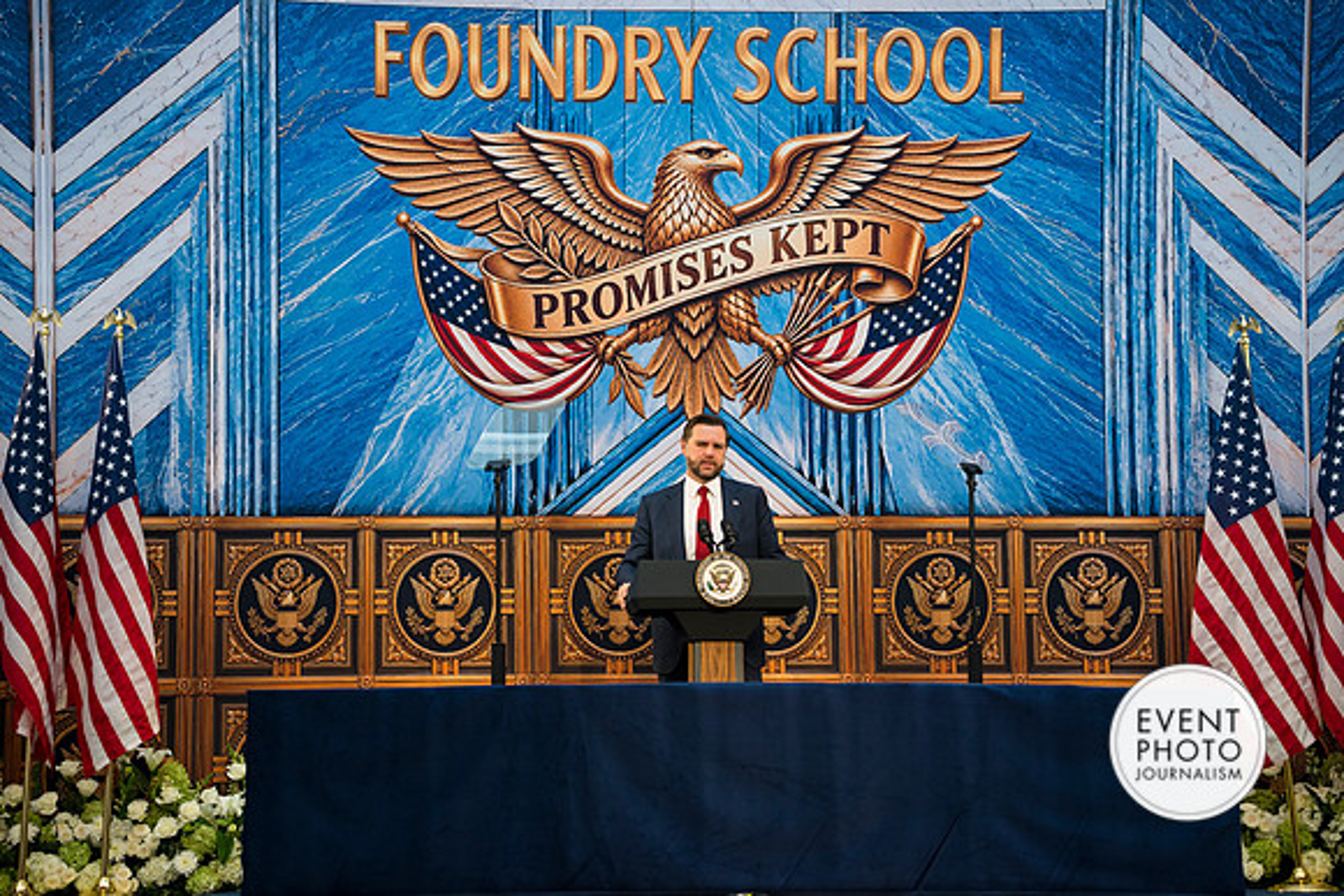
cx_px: 672
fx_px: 2801
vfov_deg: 18.2
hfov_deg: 27.0
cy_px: 448
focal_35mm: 75
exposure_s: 1/320
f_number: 2.8
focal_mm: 75
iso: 320
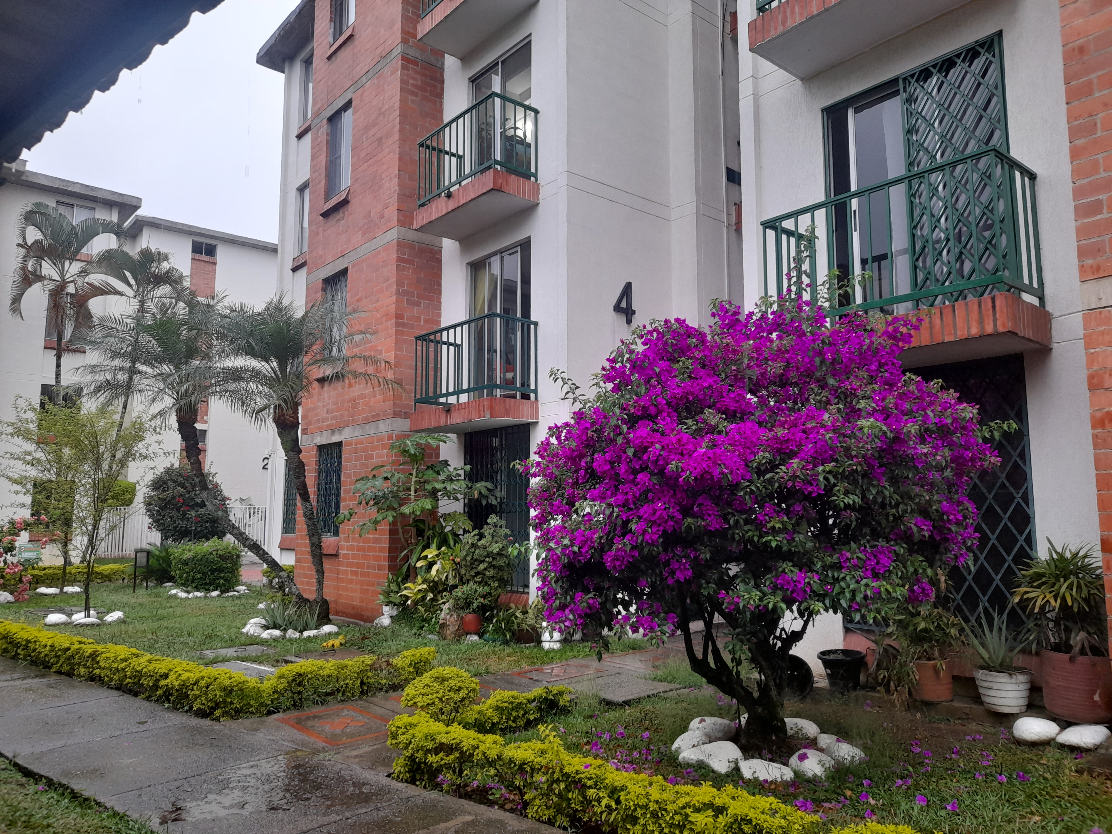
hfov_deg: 69.4
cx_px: 556
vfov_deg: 54.9
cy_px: 417
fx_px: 803
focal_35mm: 25
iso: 160
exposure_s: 1/60
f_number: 2
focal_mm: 4.6
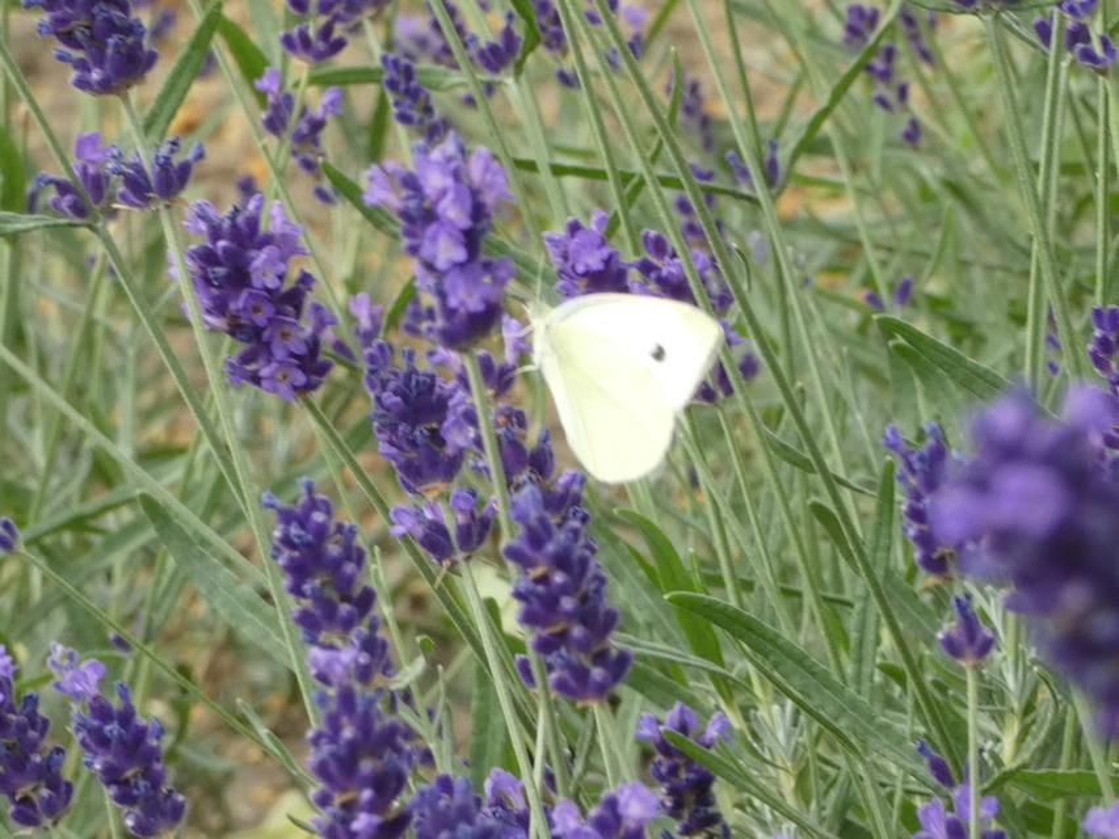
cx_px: 560
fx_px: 5723
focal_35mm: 177
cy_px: 420
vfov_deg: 8.4
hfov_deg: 11.2
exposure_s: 1/80
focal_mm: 31.7
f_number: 5.5
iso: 250
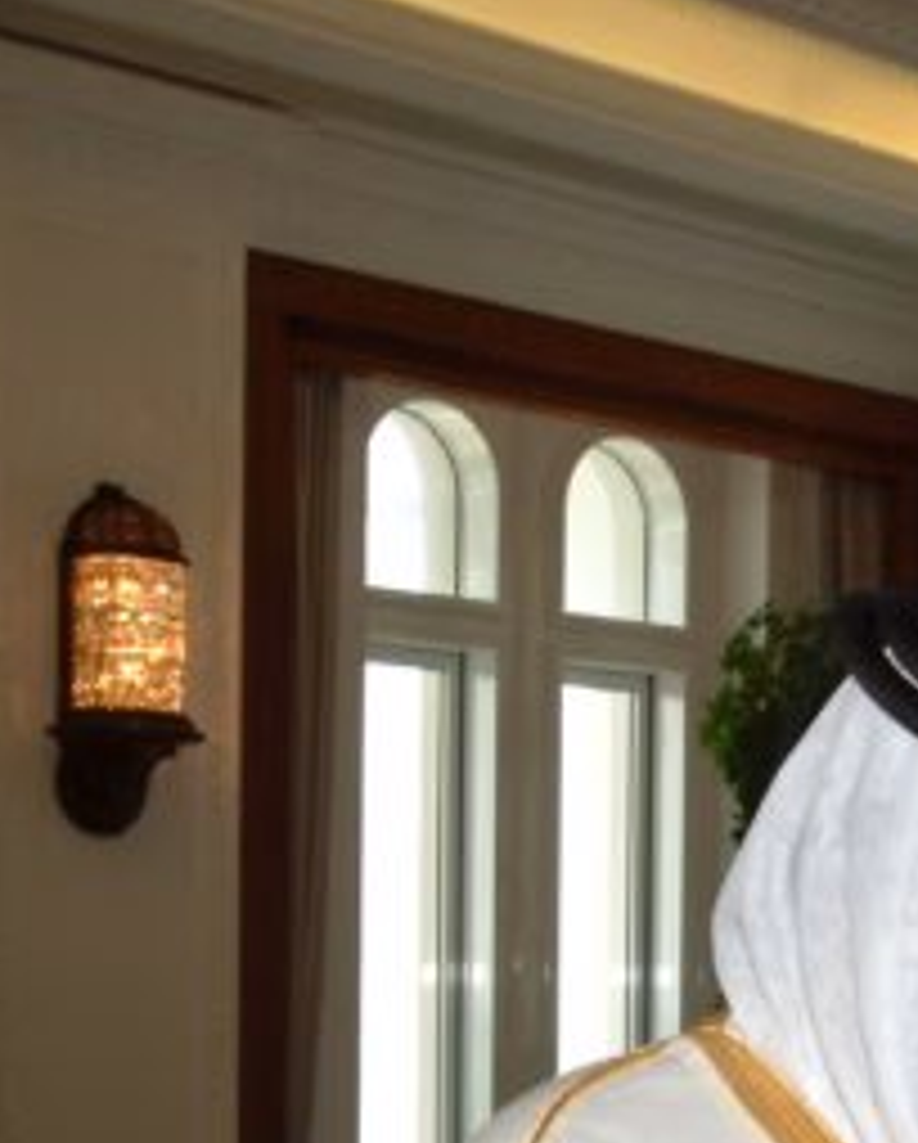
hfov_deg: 17.4
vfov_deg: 21.7
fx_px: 2880
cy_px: 1107
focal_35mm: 85
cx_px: 1040
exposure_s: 1/125
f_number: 5.6
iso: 400
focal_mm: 20
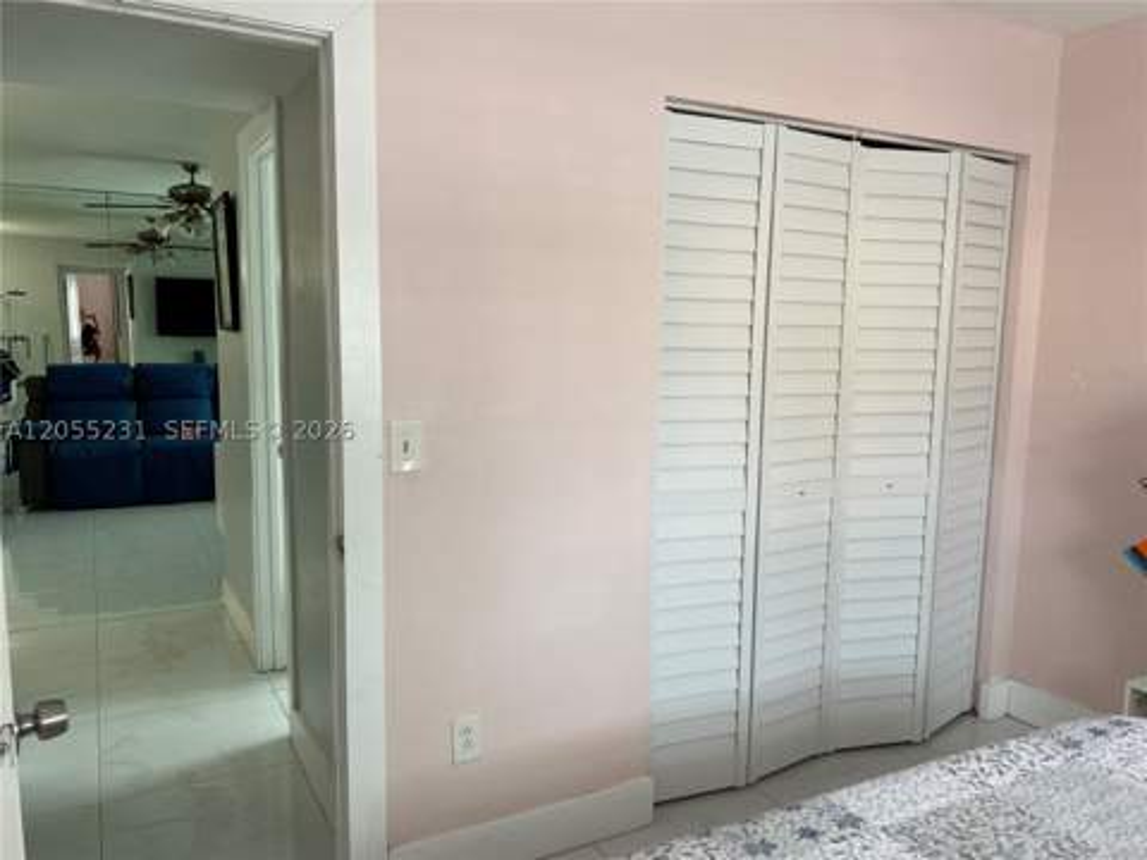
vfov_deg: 53.1
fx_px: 862
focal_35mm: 26
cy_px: 430
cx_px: 574
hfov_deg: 67.3
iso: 64
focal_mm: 4.25
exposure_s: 1/60
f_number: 1.8
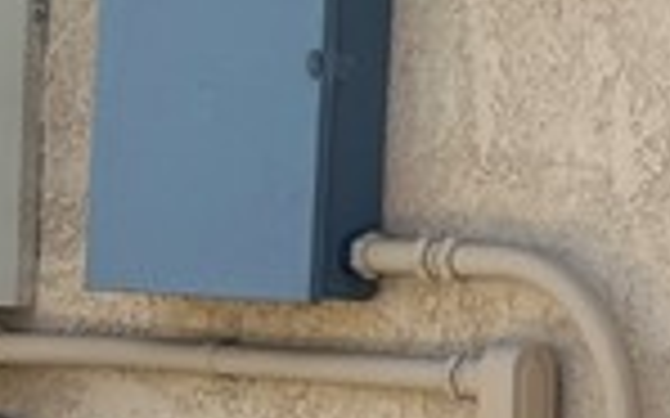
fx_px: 3468
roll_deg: -2.3
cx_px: 1061
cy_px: 193
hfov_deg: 10.6
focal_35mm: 190
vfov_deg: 6.9
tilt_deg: +2.8
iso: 50
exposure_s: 1/1901
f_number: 1.5
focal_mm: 5.7
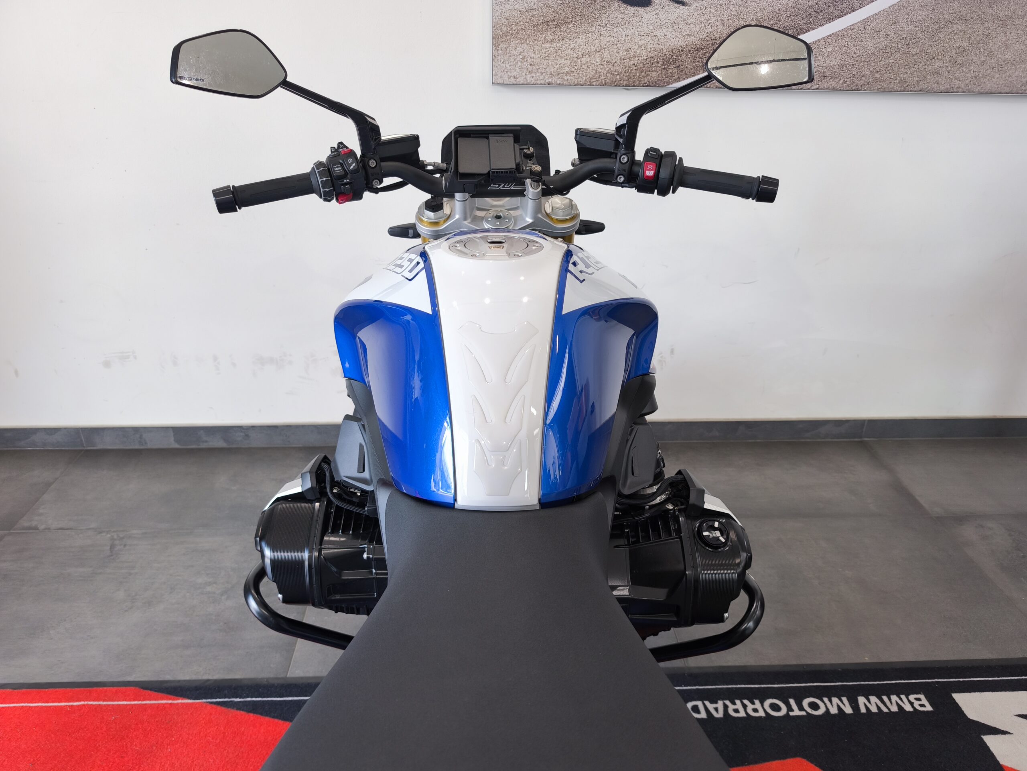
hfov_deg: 73.9
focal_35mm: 23
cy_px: 386
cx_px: 514
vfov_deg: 58.9
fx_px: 682
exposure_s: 1/100
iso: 64
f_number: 1.6
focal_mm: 6.57
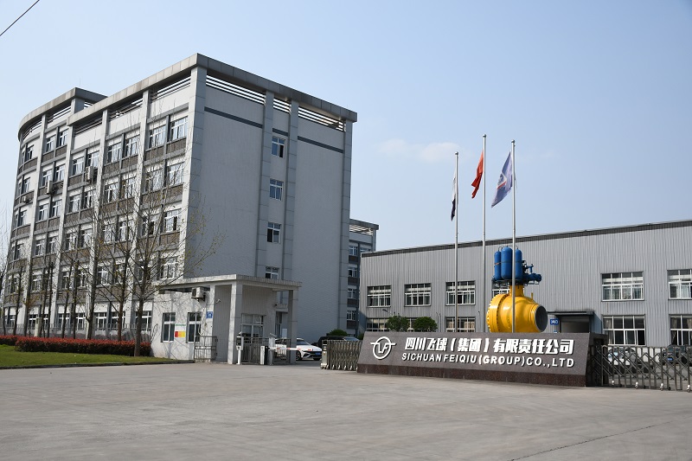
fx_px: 653
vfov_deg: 38.9
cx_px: 346
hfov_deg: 55.8
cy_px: 230
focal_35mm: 34
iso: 250
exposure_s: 1/2500
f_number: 5
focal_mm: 23
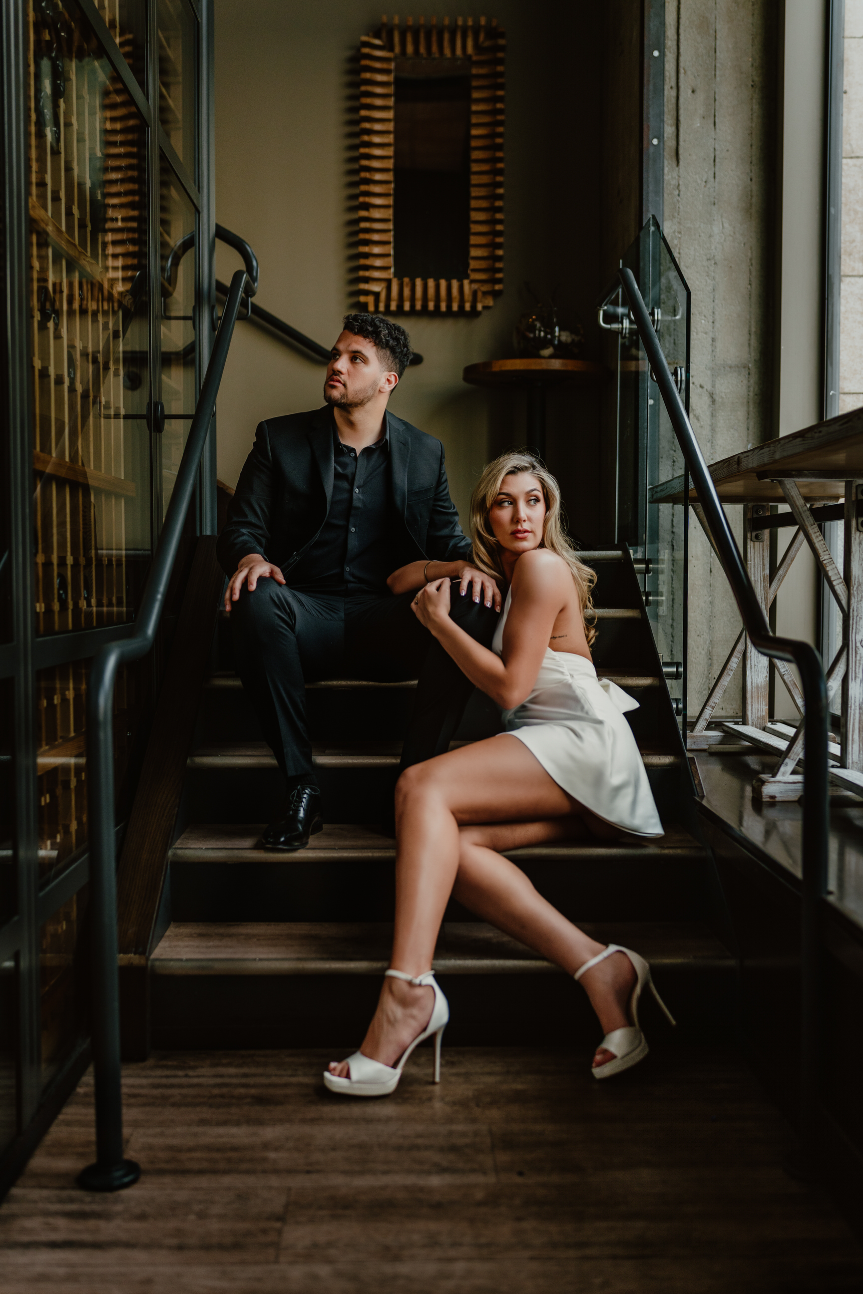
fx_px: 1258
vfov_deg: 54.4
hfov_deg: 37.9
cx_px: 432
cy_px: 647
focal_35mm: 35
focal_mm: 35
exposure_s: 1/1600
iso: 400
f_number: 2
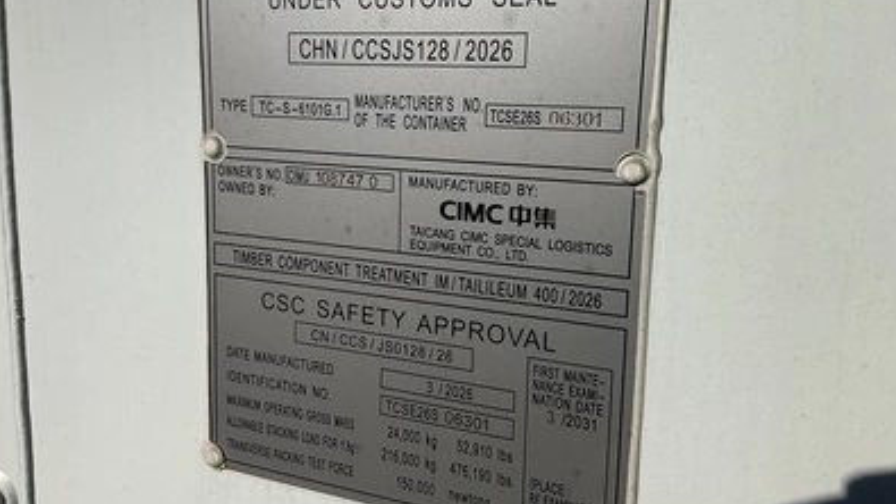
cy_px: 200
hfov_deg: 61.0
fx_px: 760
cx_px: 449
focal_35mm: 32
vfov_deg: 36.5
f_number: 1.8
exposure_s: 1/4405
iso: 25
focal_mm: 3
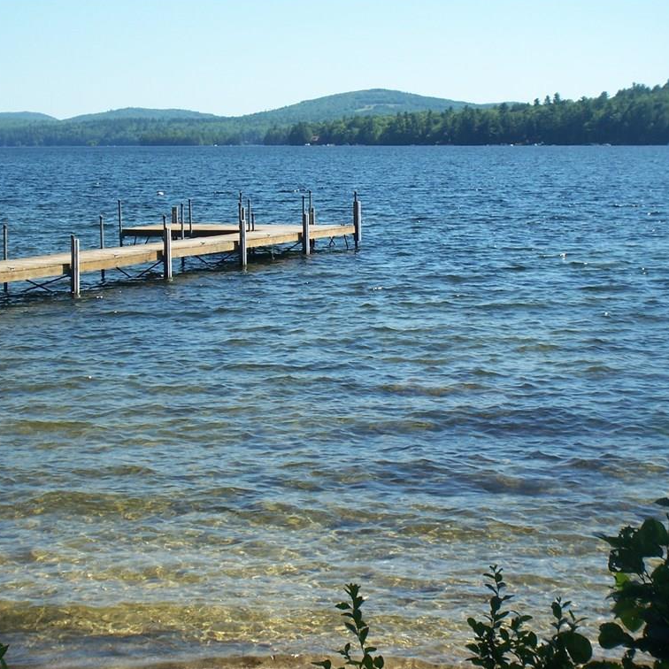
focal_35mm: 73
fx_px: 1596
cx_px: 341
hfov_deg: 23.7
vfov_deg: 23.7
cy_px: 332
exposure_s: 1/400
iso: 64
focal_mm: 9.9
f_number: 4.1
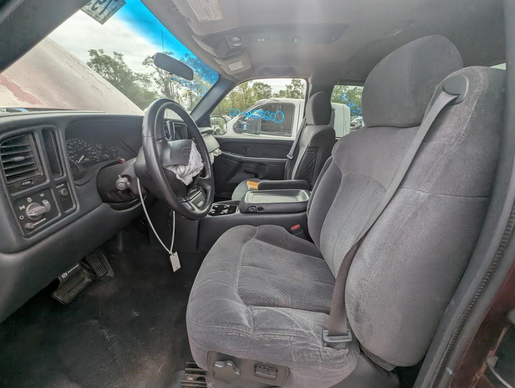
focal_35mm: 13
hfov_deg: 106.1
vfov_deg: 90.1
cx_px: 258
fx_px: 194
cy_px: 194
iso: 39
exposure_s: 1/760
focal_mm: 1.95
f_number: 2.2
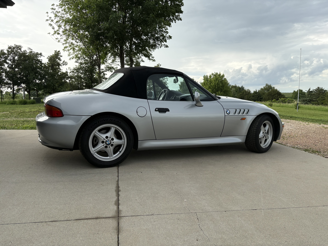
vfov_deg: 53.1
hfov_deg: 67.3
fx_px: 246
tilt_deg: -7.3
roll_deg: +0.2
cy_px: 123
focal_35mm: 26
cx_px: 164
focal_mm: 5.96
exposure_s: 1/1550
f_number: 1.6
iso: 64
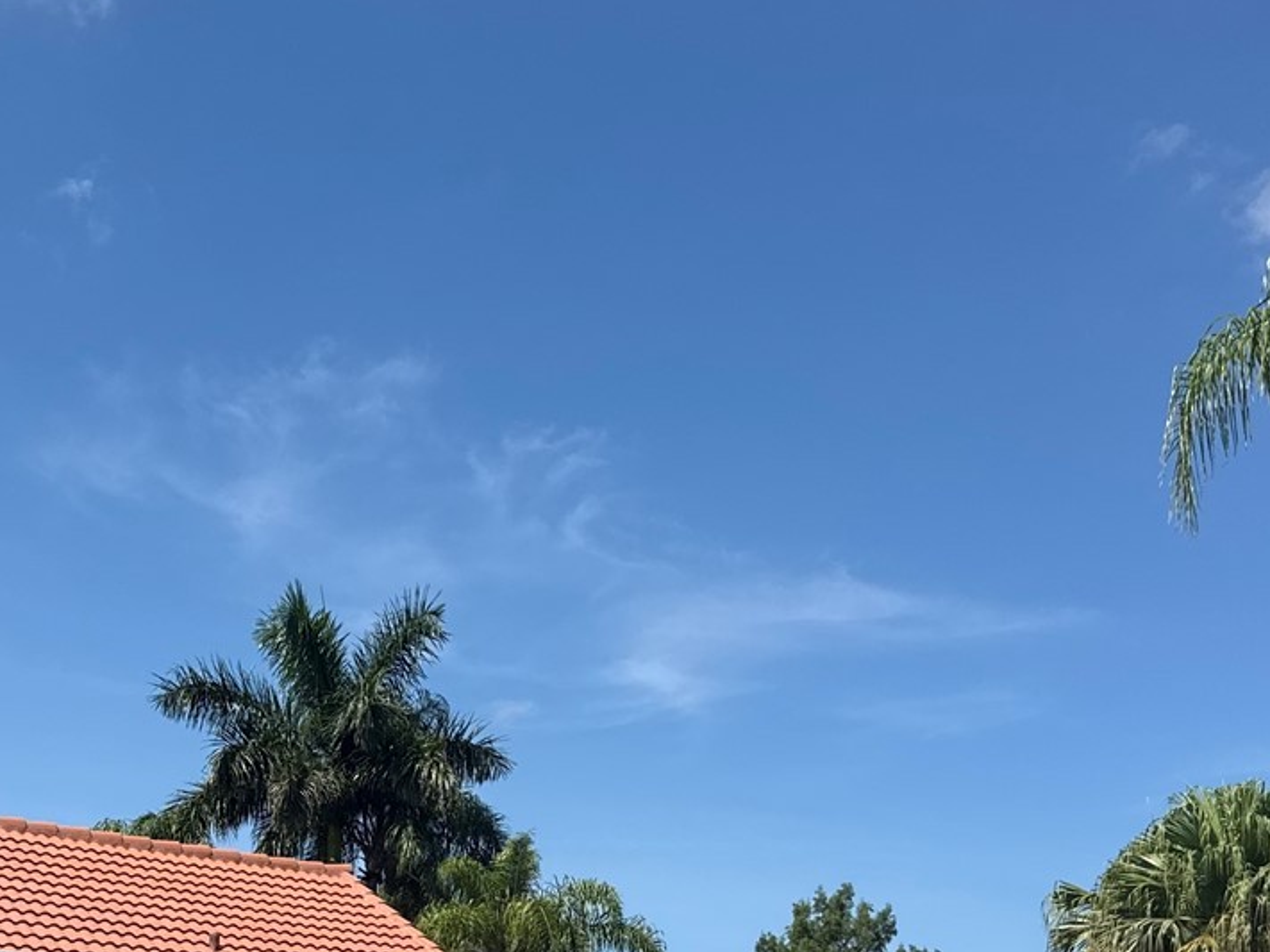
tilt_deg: +8.3
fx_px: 1981
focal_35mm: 54
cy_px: 939
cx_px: 529
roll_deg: -0.8
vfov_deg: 25.7
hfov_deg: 35.5
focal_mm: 6.76
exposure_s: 1/5714
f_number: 1.78
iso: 80
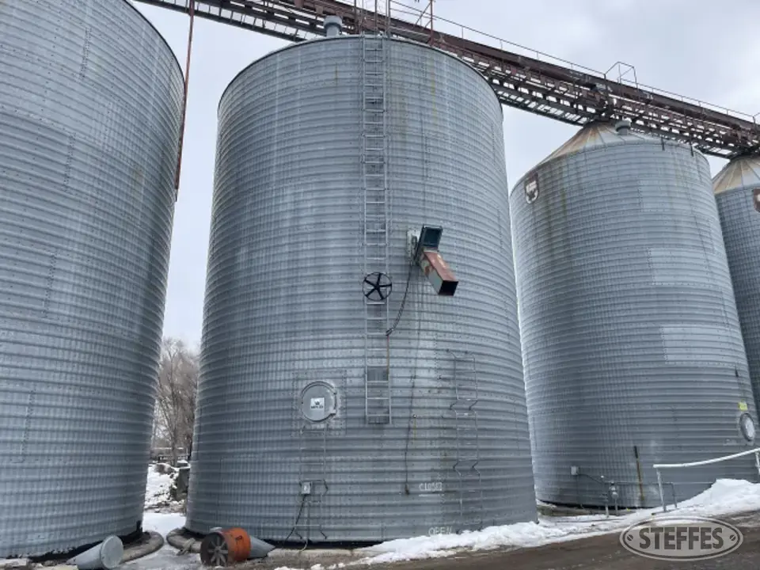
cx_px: 380
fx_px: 571
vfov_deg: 53.1
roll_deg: +0.9
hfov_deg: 67.3
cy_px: 285
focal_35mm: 26
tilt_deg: +19.3
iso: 32
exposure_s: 1/3610
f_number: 1.6
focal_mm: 4.2
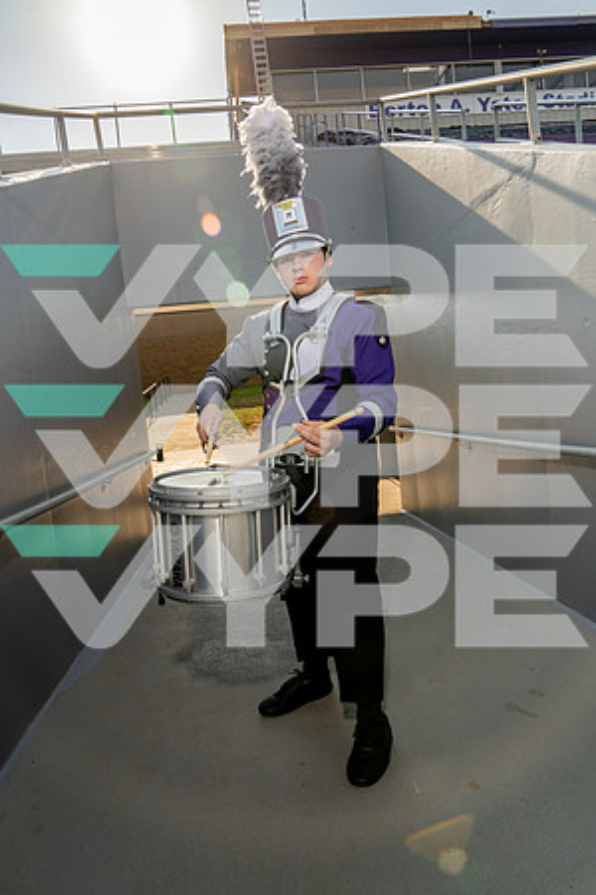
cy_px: 448
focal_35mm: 24
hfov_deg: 53.1
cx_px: 298
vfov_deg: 73.7
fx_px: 596
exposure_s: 1/250
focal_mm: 24
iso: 100
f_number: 8
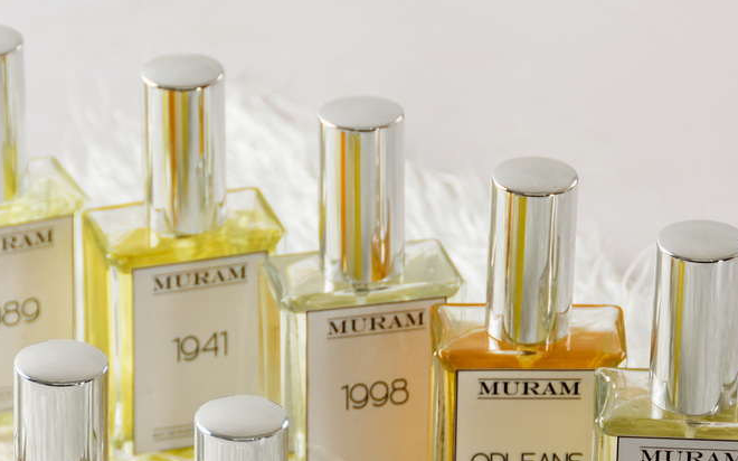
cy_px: 378
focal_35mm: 330
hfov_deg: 6.4
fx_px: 6638
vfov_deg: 4.0
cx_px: 261
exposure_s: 1/125
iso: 125
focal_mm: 95
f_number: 6.3
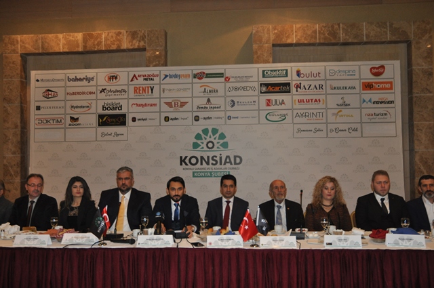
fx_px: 433
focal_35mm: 36
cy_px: 144
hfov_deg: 53.2
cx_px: 217
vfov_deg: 36.8
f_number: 3.8
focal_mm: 24
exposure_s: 1/60
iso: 800
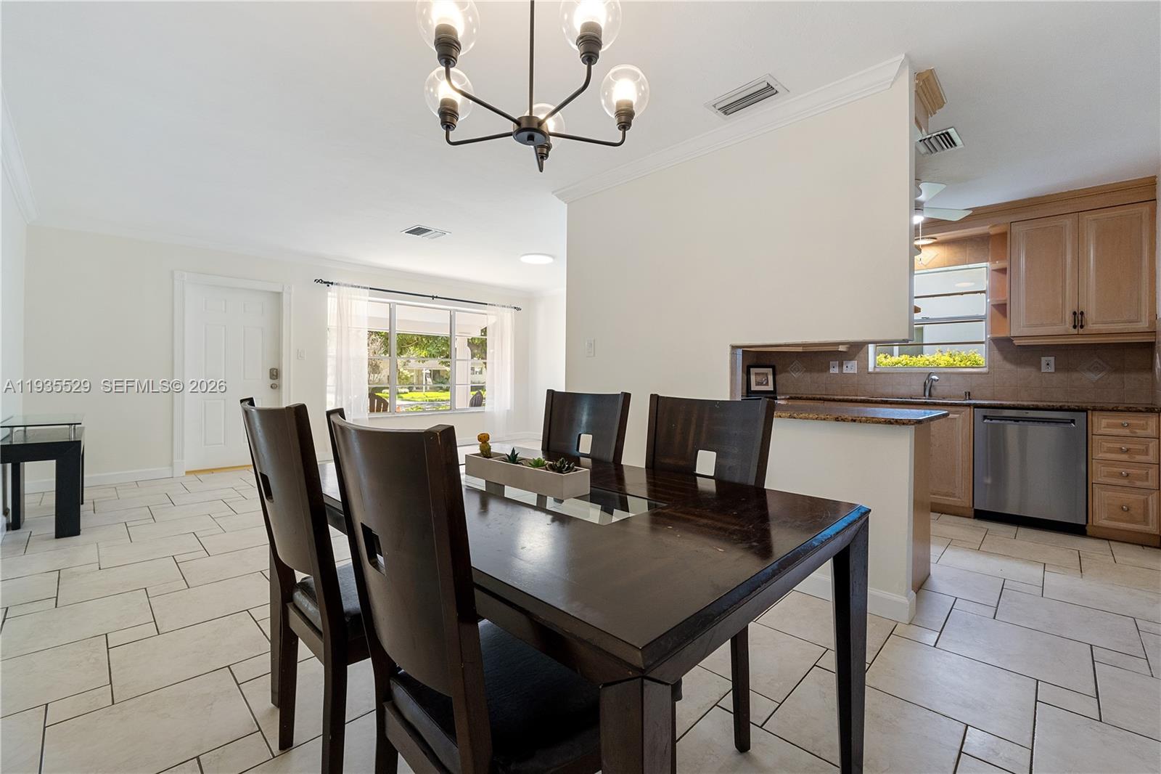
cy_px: 387
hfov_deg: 100.4
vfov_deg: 77.3
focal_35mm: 15
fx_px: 484
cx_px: 580
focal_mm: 10
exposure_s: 1/30
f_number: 6.3
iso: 640
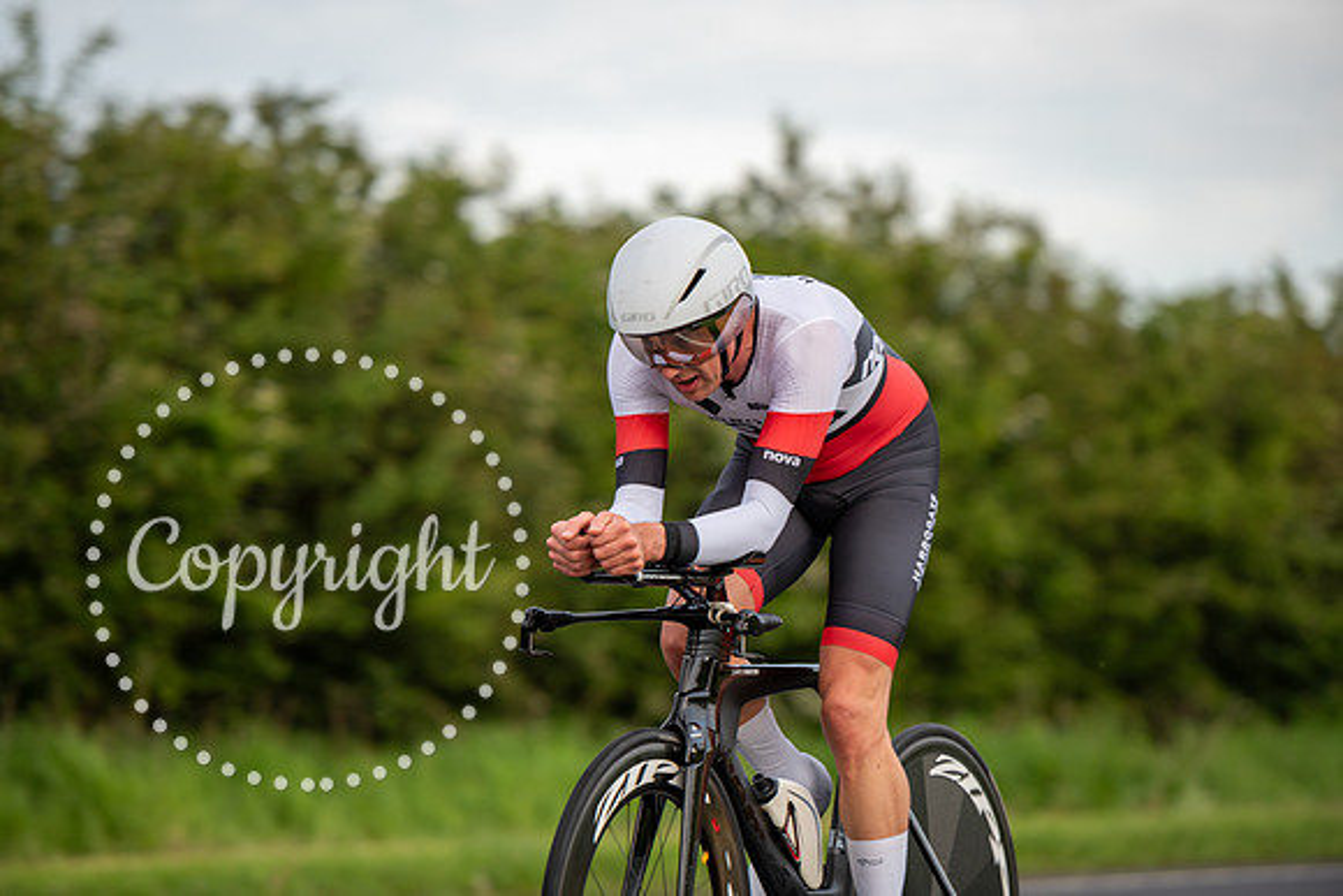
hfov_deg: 11.4
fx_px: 6716
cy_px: 448
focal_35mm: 180
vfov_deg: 7.6
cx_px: 672
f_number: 3.2
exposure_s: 1/640
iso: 180
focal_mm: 180
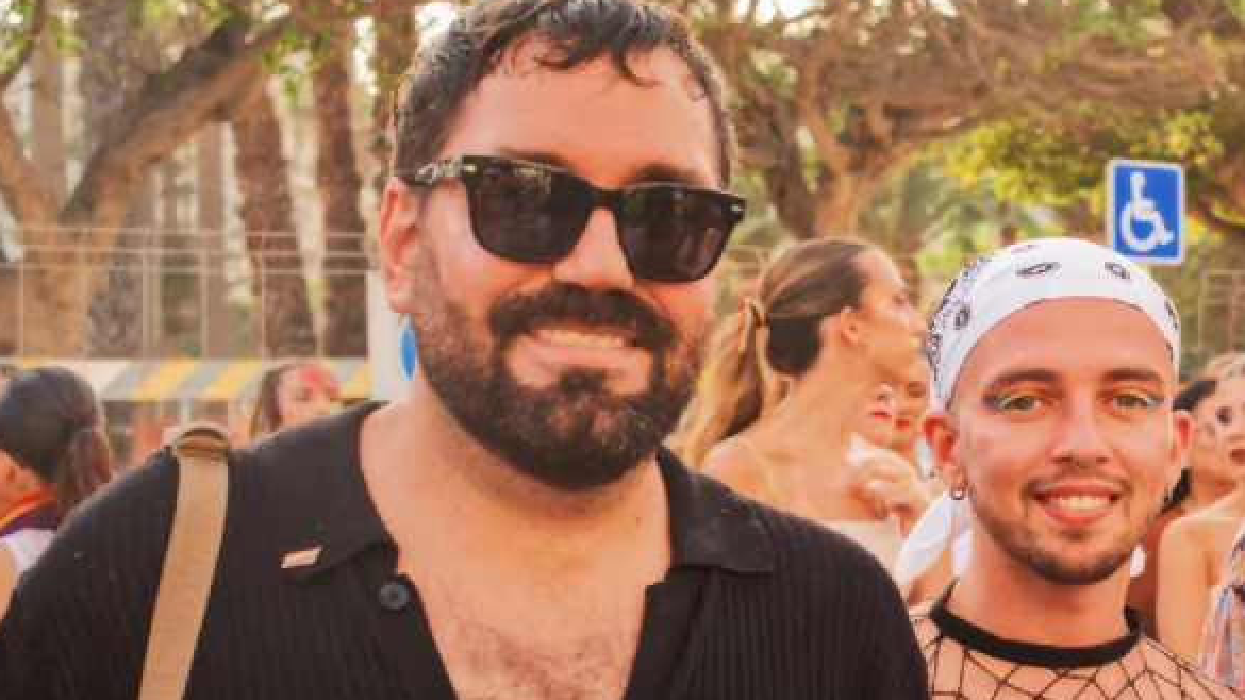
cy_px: 415
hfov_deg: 25.5
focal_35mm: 81
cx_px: 1096
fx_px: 2674
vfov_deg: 14.9
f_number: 4.5
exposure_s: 1/210
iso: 160
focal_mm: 27
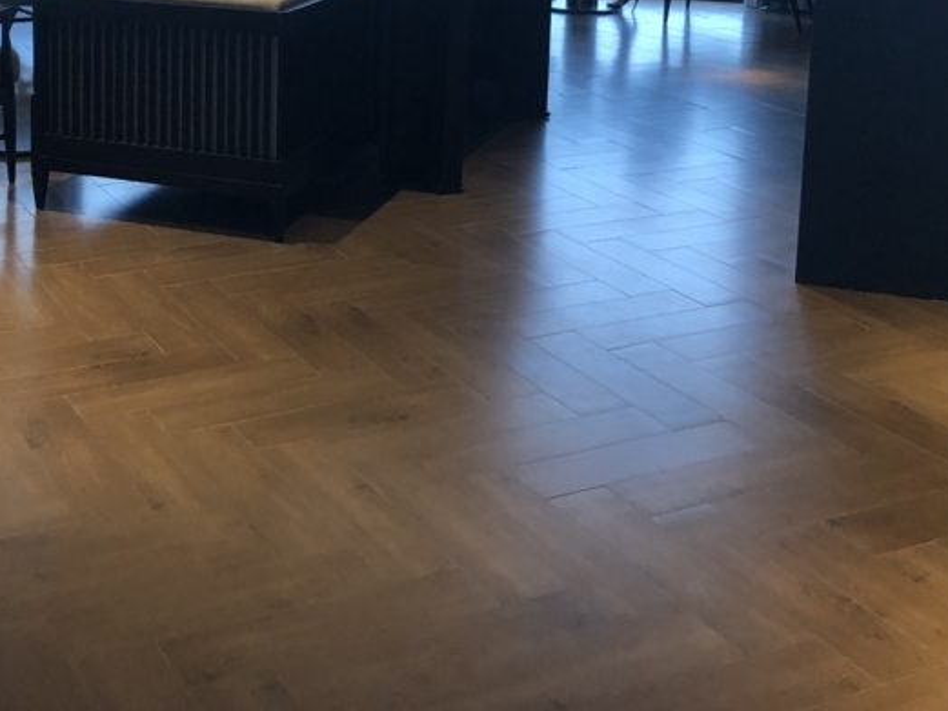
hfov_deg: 34.6
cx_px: 304
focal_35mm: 55
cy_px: 15
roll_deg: +0.2
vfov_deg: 25.4
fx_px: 1507
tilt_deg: -9.9
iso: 40
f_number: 1.8
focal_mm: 3.99
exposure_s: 1/33
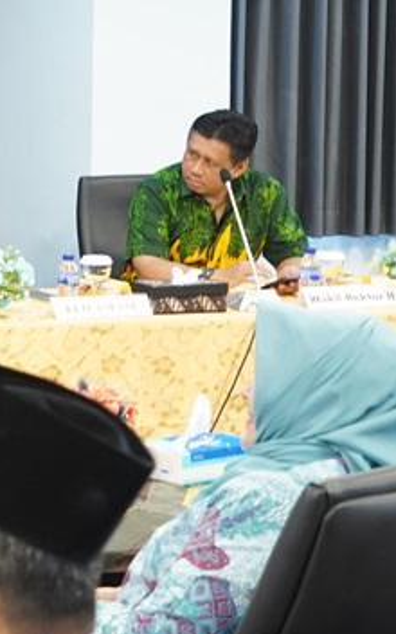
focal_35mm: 118
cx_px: -652
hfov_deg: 9.5
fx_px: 2038
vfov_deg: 17.5
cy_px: 113
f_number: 4.5
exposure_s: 1/20
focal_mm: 34
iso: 1250
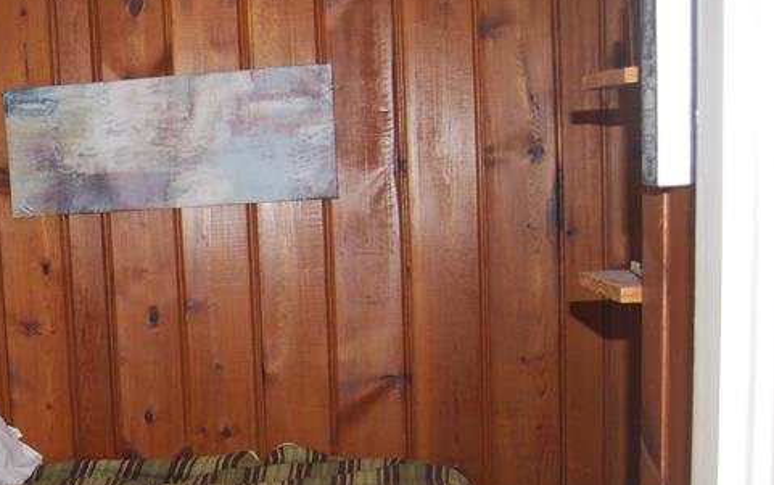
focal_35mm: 62
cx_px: -2
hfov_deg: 30.6
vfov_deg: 20.7
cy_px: 392
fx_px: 1308
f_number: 3.5
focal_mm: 18
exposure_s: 1/60
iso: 200
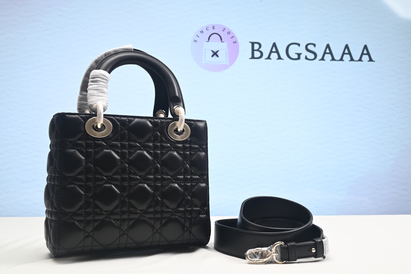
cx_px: 206
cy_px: 137
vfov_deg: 34.2
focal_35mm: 39
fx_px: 445
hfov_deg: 49.5
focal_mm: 39
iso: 100
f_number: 16
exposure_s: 1/2
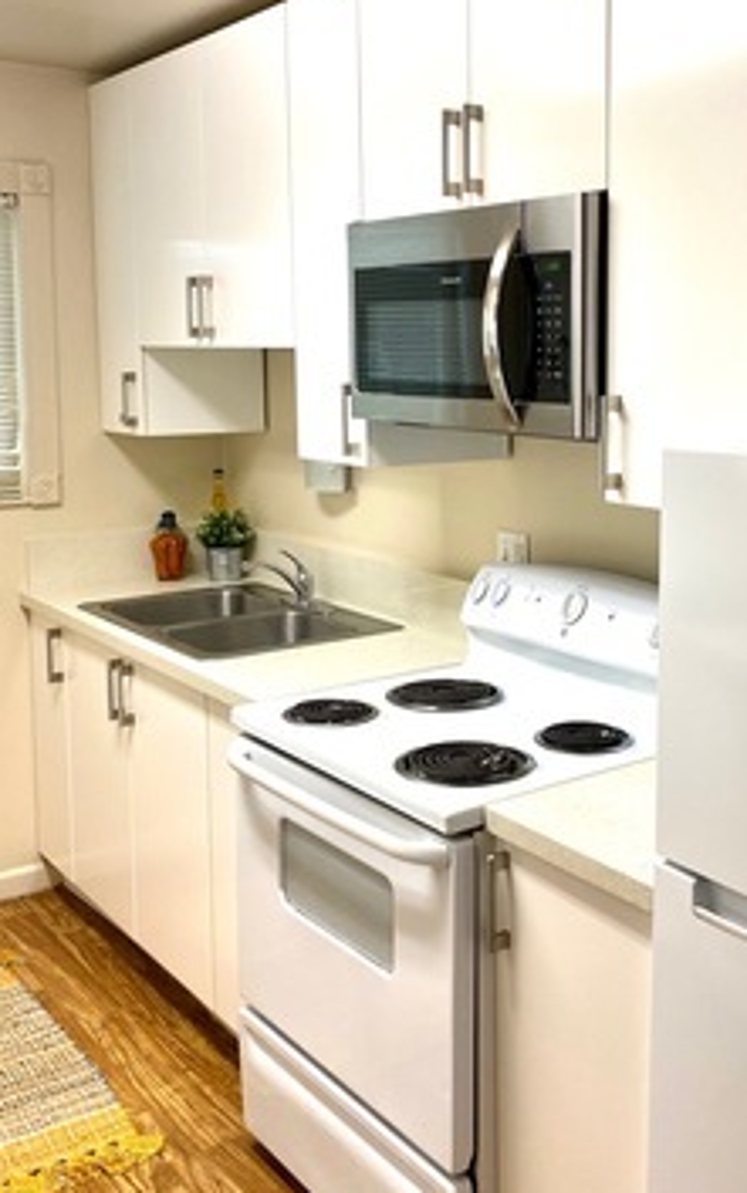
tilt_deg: -6.4
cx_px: 549
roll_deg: -0.1
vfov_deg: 50.2
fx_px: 1269
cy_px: 500
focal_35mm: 39
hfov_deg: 32.3
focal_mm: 4.25
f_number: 1.8
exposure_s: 1/60
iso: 80
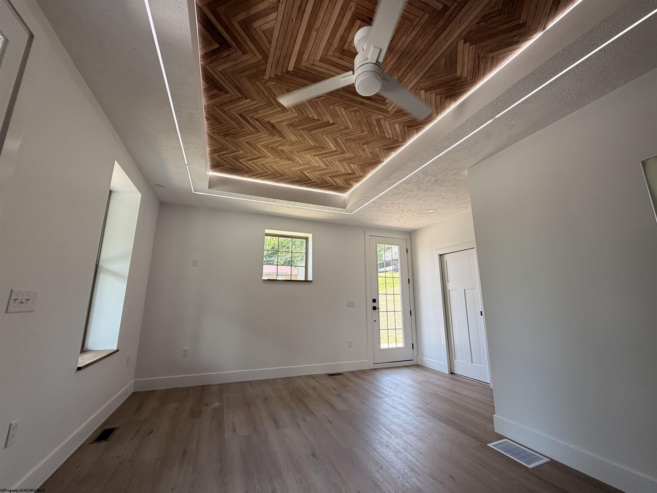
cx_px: 328
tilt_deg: +12.0
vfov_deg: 85.7
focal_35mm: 14
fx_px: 266
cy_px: 246
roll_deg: -0.5
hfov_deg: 102.1
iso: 100
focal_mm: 2.22
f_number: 2.2
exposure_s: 1/121
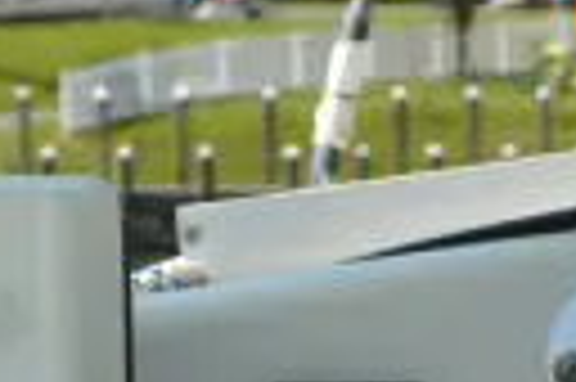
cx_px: 405
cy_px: 663
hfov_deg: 10.0
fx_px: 3292
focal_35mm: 206
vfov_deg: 6.5
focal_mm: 22
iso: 100
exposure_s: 1/250
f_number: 8
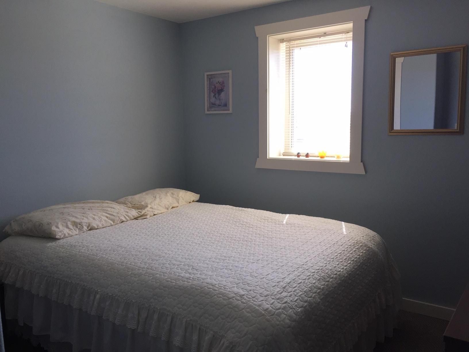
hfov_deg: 61.7
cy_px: 176
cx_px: 234
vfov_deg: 48.2
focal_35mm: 29
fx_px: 393
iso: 50
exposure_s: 1/120
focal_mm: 4.15
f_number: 2.2
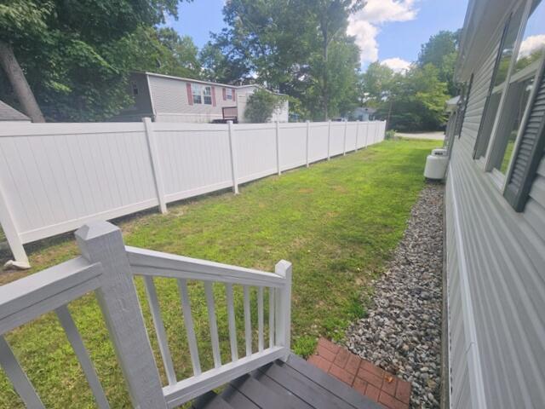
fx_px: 205
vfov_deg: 89.9
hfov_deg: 106.2
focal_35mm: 13
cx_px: 272
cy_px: 204
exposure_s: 1/812
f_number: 2.2
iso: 50
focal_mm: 2.2
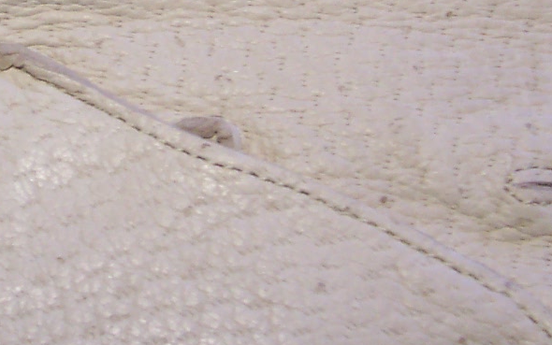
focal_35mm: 110
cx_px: 105
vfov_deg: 11.8
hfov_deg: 18.7
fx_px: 1655
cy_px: 18
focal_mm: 5.6
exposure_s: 1/60
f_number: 2.8
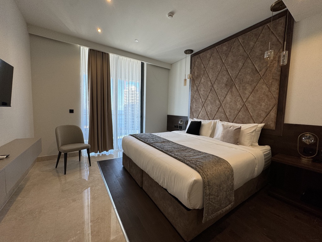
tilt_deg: -4.5
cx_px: 161
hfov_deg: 102.1
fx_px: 130
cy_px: 121
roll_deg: -2.2
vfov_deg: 85.7
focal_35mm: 14
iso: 100
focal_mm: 2.22
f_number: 2.2
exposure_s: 1/99
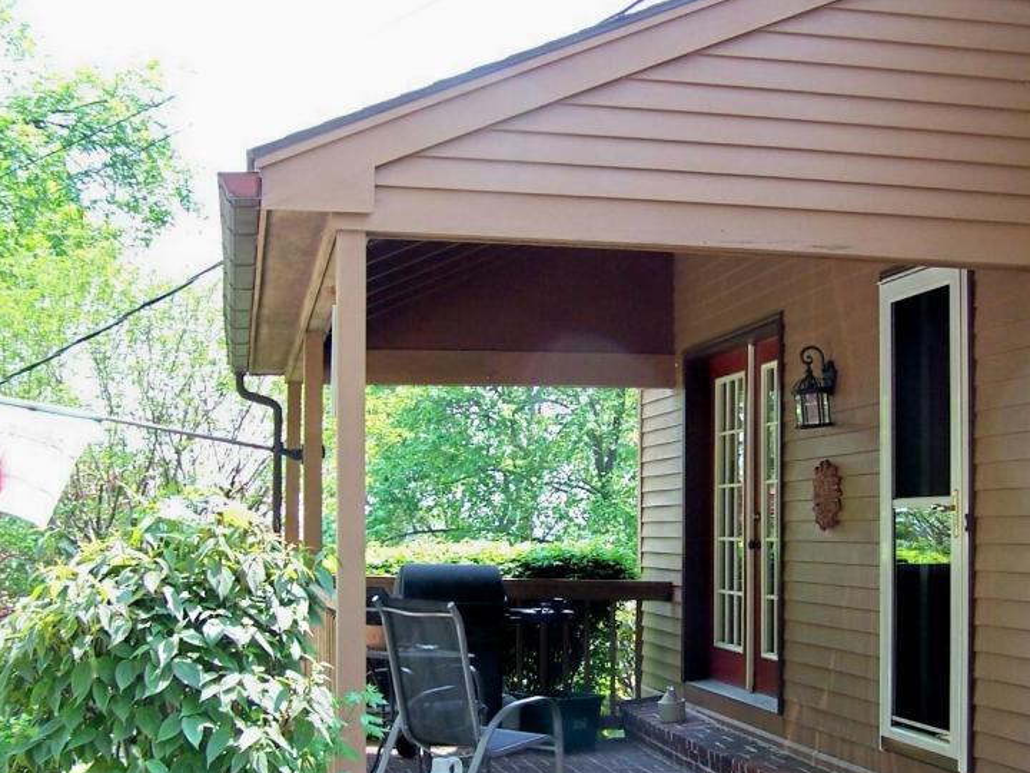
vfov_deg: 26.9
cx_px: 640
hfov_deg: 35.4
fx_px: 1607
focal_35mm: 54
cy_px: 490
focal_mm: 6.3
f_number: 2.8
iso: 80
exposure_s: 1/125
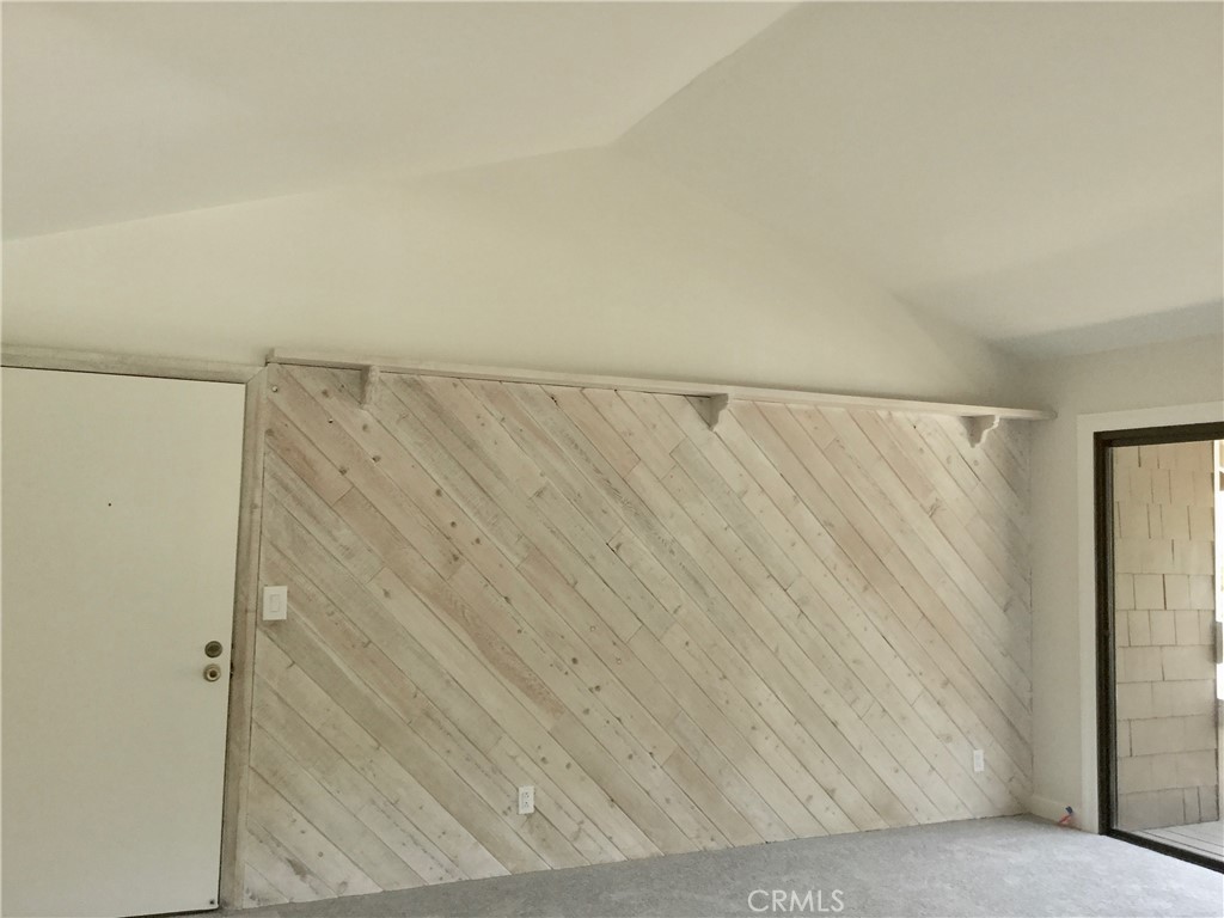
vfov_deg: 45.4
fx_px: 1096
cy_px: 459
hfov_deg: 58.4
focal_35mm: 31
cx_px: 612
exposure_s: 1/30
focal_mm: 3.3
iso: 64
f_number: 2.4
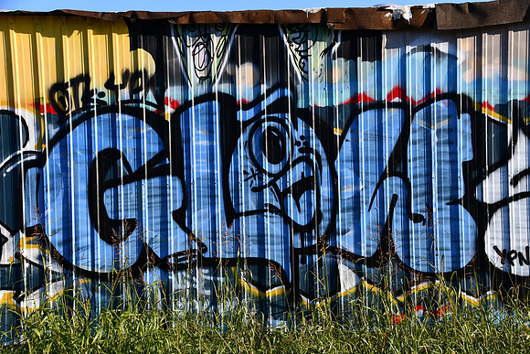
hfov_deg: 30.5
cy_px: 177
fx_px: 972
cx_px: 265
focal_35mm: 66
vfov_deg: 20.6
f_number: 8
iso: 110
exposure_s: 1/250
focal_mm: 44
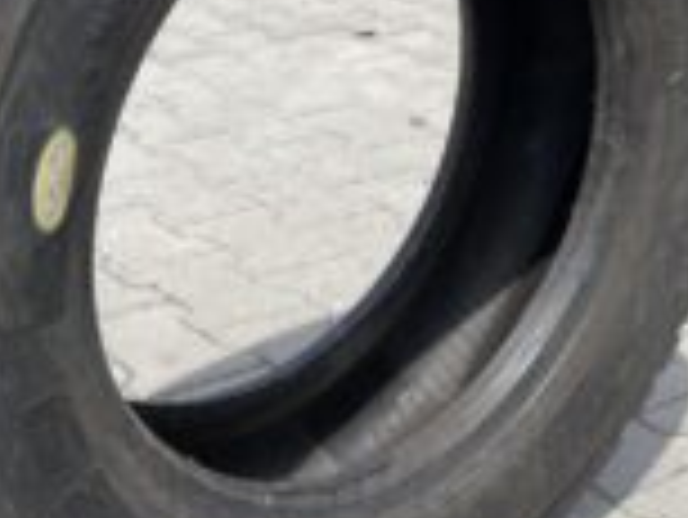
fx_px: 1452
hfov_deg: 26.4
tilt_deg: -20.2
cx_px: 189
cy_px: 151
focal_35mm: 73
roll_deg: -0.2
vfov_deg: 20.1
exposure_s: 1/1808
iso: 32
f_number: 1.8
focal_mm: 4.25
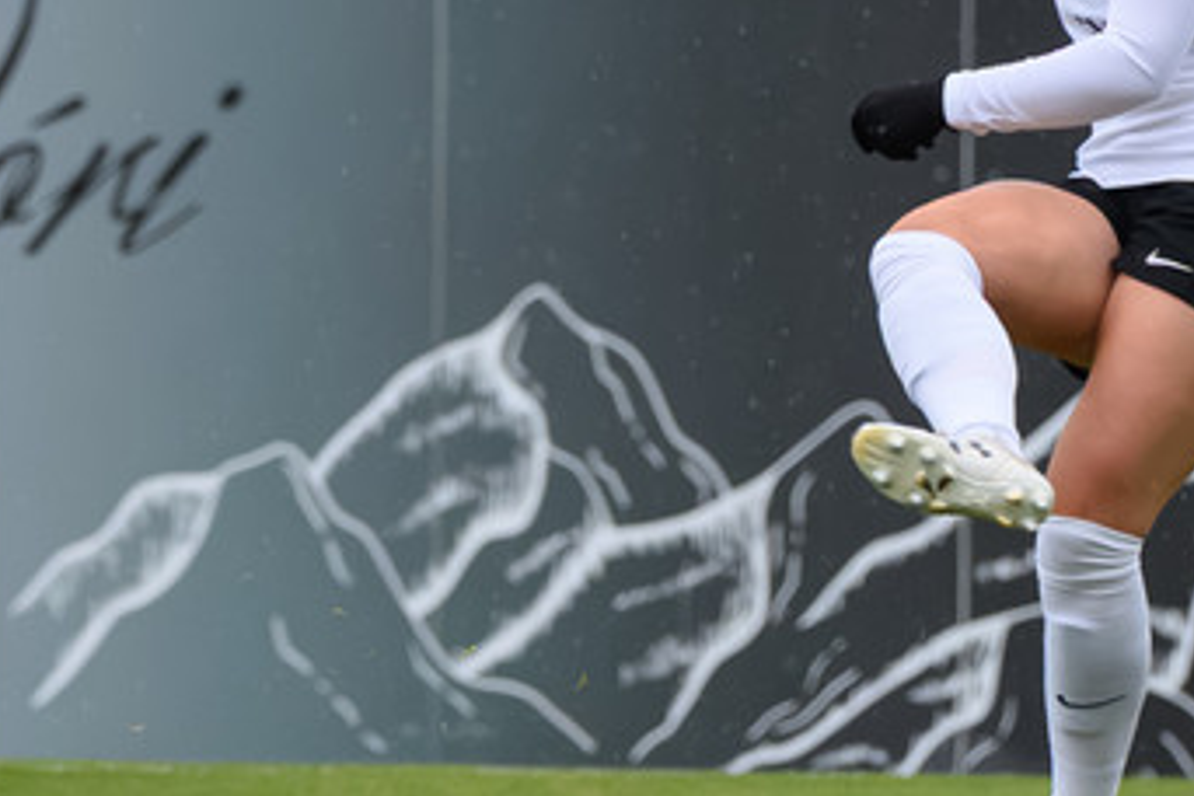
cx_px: 1155
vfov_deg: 0.9
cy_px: 138
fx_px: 49613
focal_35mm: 1496
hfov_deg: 1.4
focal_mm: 370
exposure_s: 1/800
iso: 3200
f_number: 6
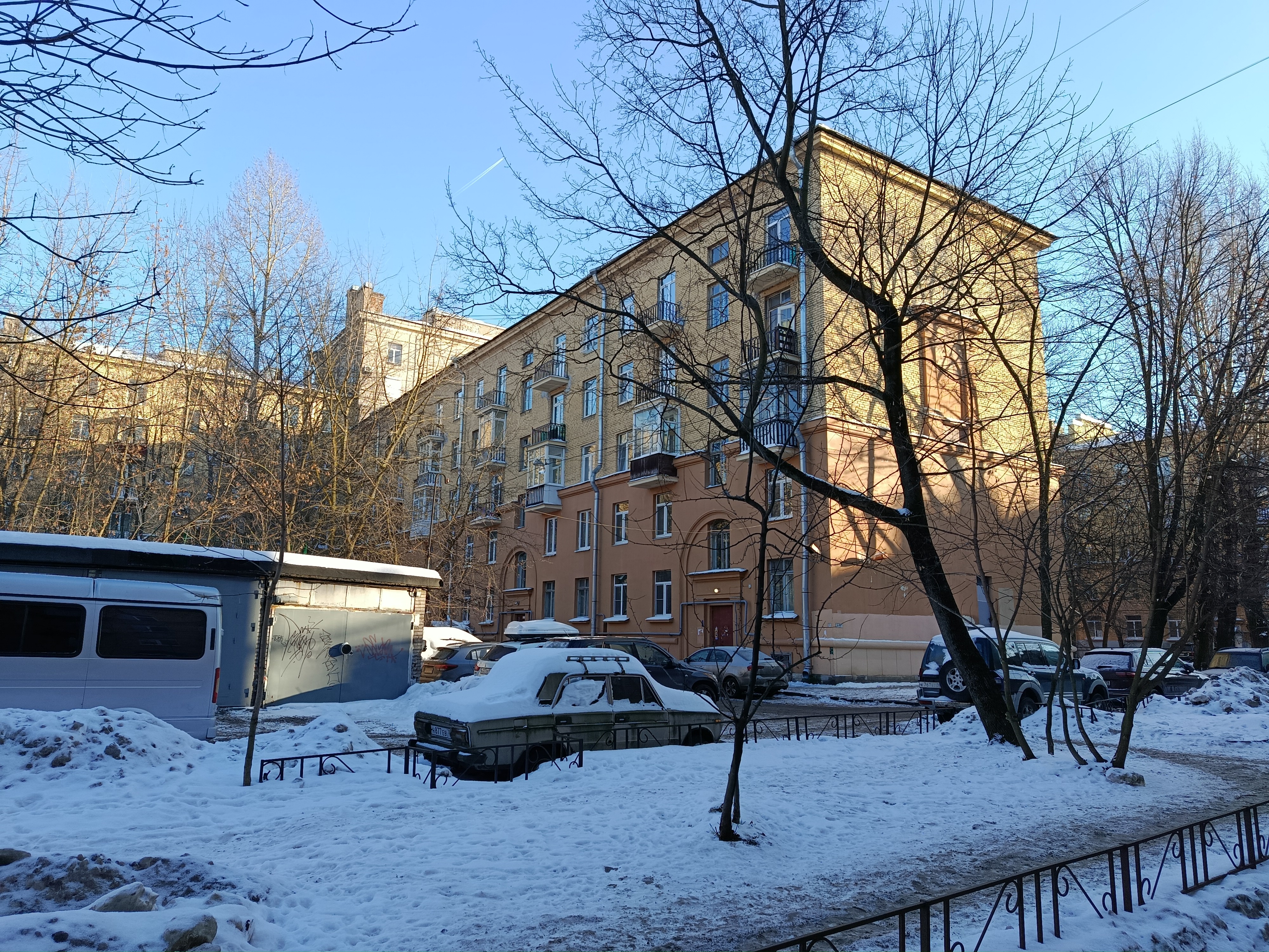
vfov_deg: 56.8
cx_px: 634
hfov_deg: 71.6
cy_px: 476
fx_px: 880
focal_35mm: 24
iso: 50
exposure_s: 1/147
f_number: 1.7
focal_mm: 5.24
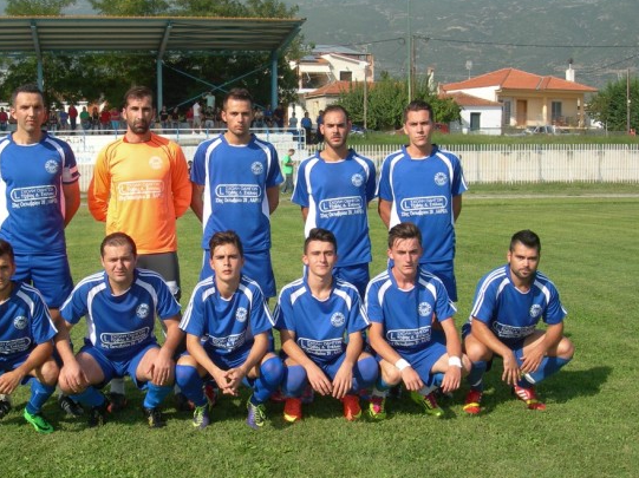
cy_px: 256
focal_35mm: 50
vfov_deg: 29.1
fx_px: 922
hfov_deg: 38.1
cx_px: 255
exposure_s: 1/449
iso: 50
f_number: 4.9
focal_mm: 8.5
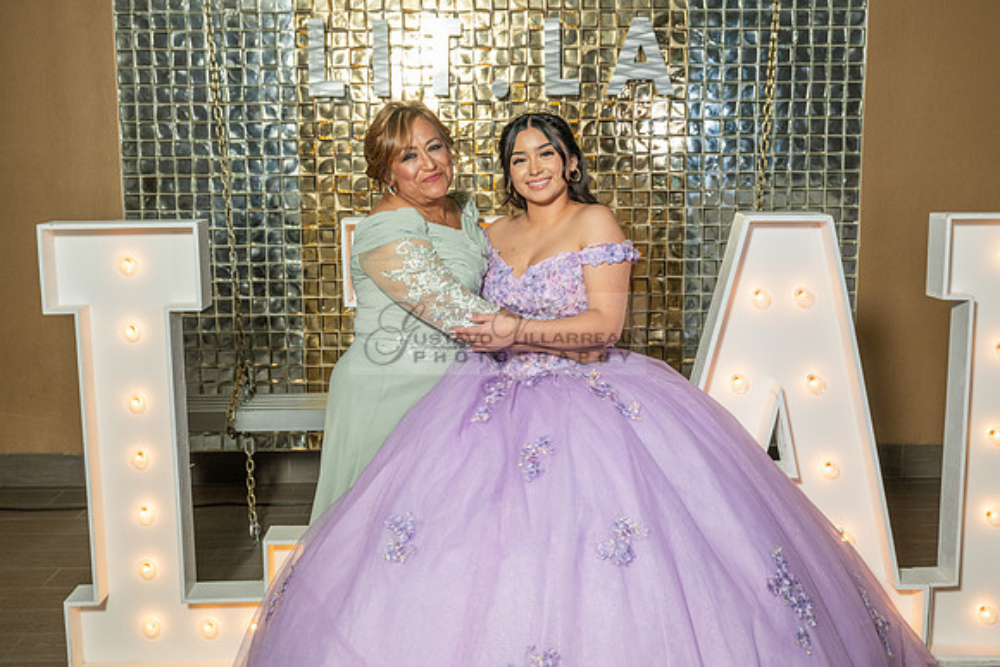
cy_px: 334
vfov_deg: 31.2
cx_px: 500
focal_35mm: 43
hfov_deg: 45.4
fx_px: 1195
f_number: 5.6
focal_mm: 43
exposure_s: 1/125
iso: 640
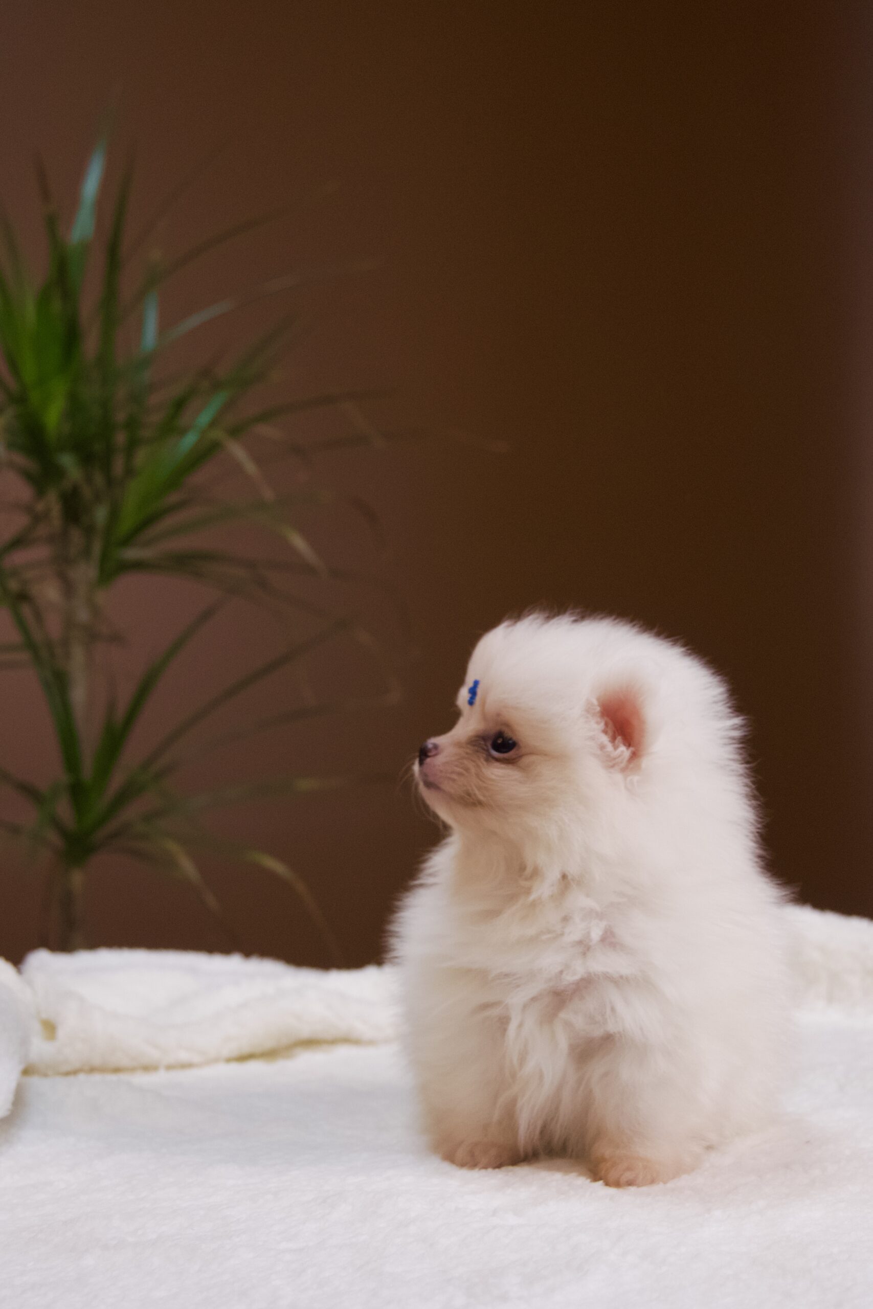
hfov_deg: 29.4
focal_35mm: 46
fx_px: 1664
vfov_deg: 43.0
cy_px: 654
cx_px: 436
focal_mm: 30.5
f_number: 4.8
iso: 1600
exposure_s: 1/160
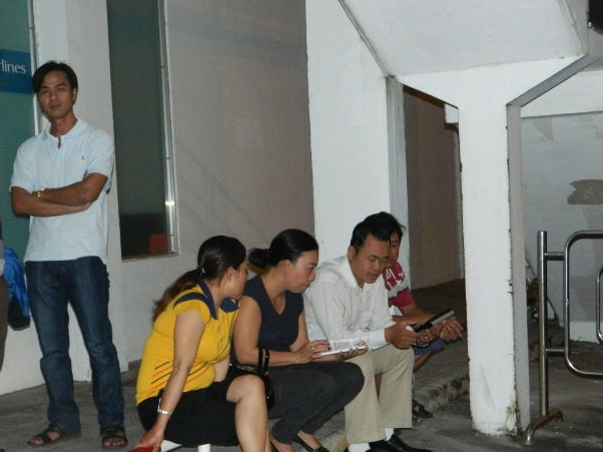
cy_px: 284
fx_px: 1045
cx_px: 226
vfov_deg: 24.3
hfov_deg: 32.0
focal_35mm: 60
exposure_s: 1/30
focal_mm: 8.4
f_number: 3.6
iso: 450
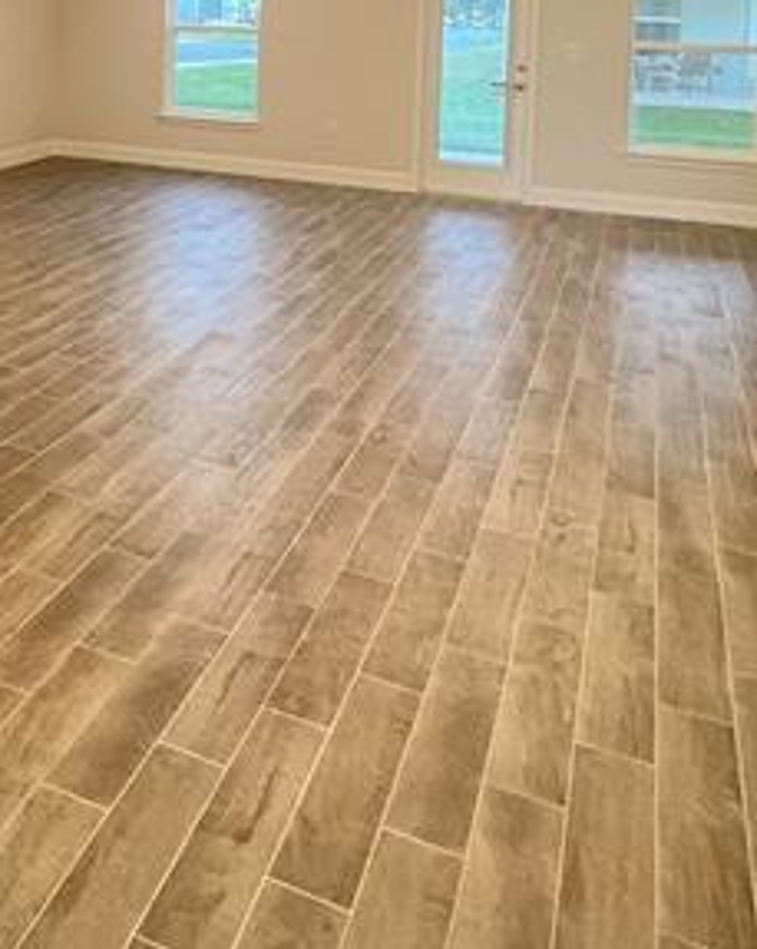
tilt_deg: -2.2
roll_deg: -0.8
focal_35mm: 34
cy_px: 53
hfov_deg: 41.8
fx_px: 954
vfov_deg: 46.4
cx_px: 179
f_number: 1.8
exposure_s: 1/60
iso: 320
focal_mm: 1.57
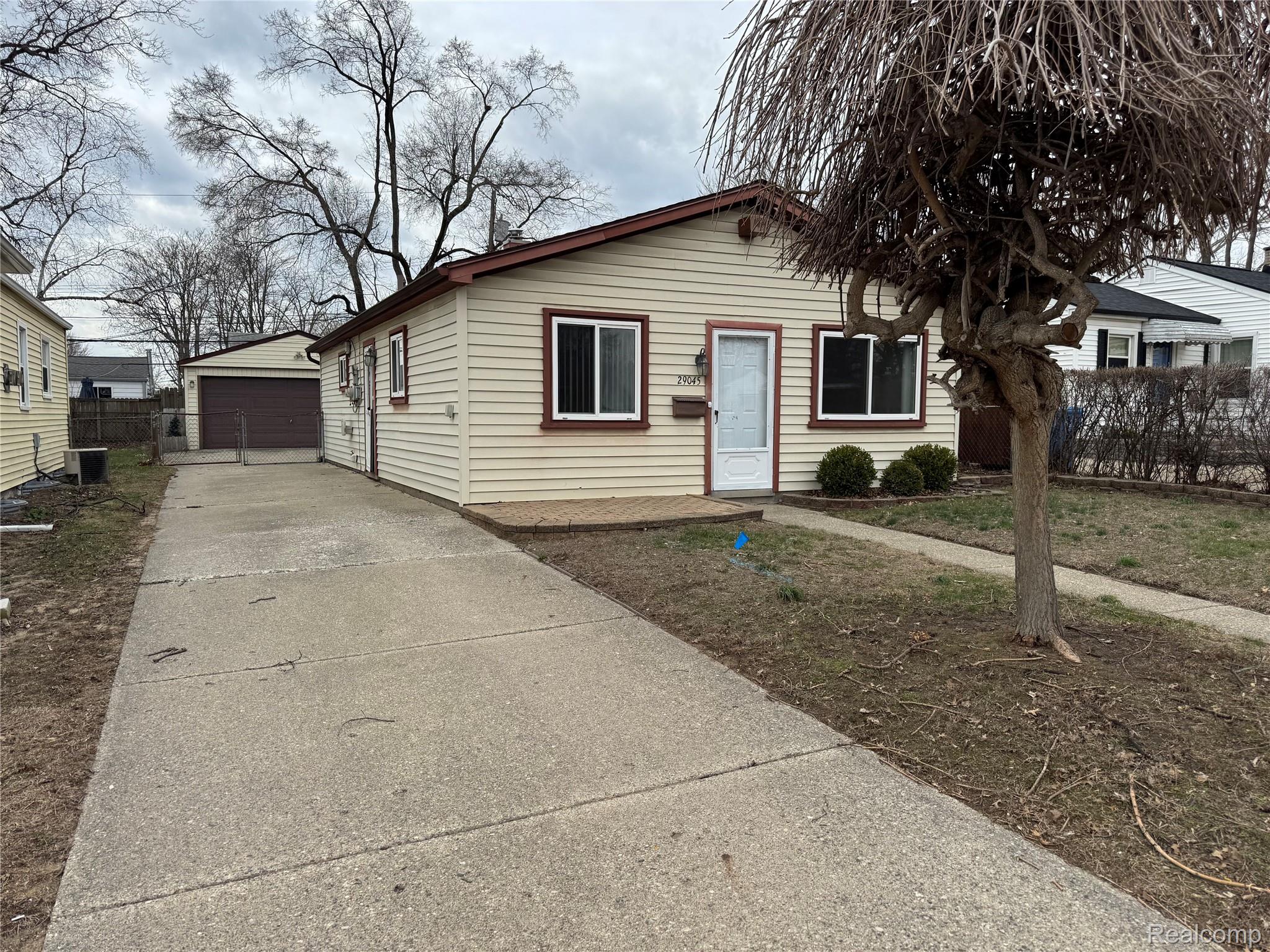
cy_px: 476
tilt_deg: -4.2
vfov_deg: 56.8
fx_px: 881
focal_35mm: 24
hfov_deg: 71.6
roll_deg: +0.4
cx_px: 635
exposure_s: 1/3247
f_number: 1.78
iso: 80
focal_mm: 6.76
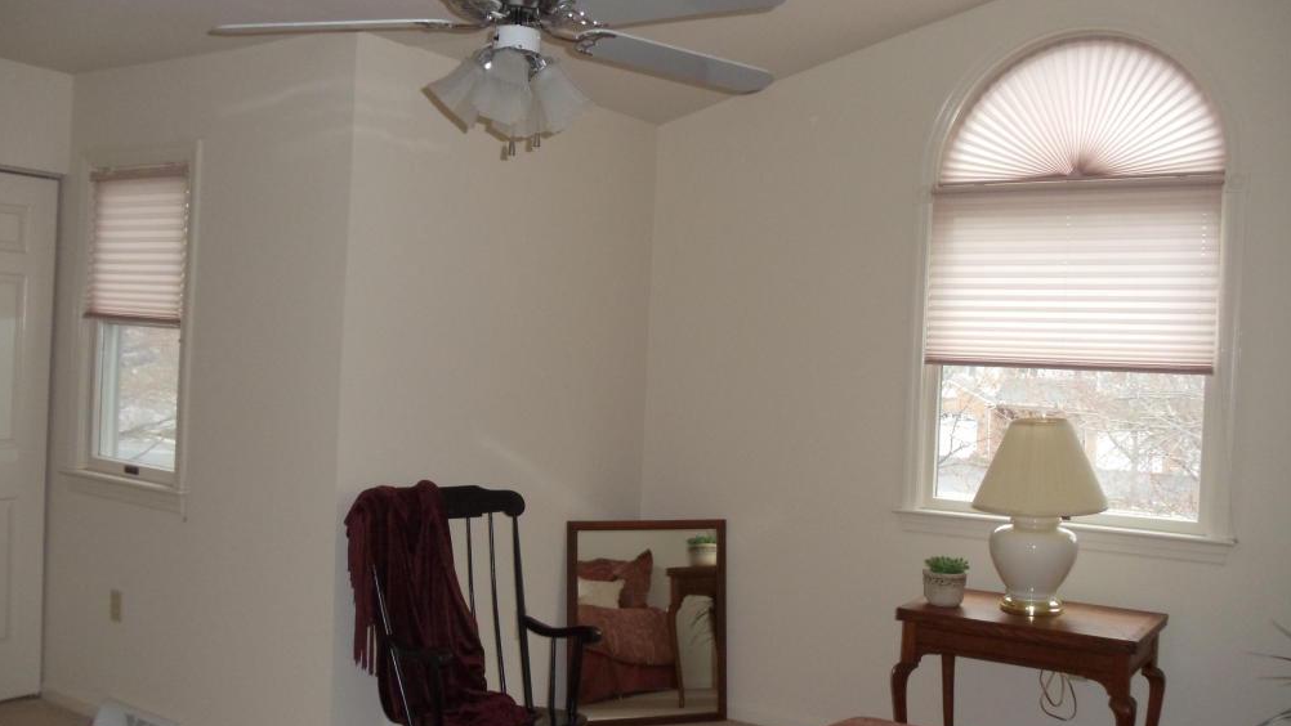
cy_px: 368
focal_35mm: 49
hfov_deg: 42.1
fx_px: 1678
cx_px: 634
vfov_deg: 24.4
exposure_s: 1/30
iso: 200
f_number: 3.5
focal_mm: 6
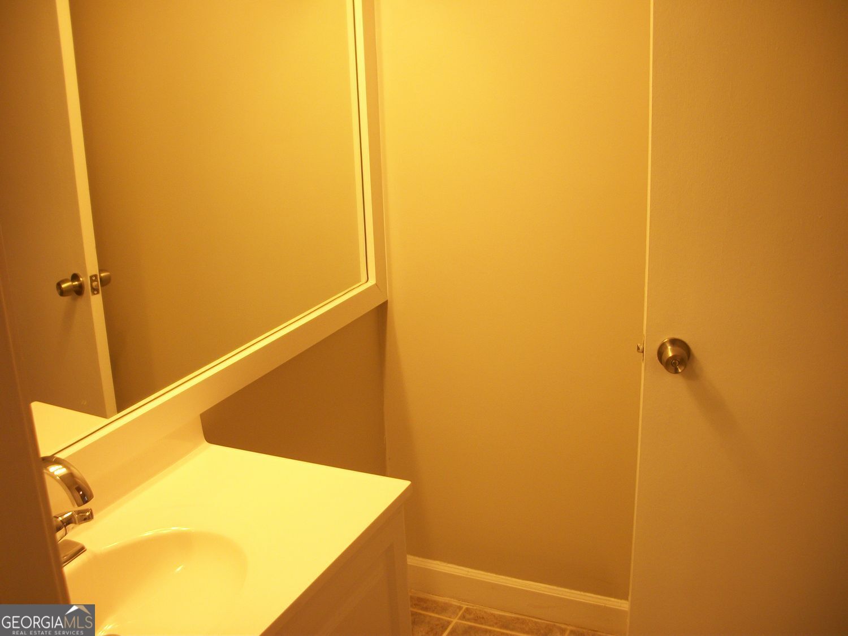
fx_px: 857
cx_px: 424
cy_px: 318
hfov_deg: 52.6
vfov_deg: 40.7
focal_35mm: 35
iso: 80
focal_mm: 6.3
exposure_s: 1/50
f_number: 3.1
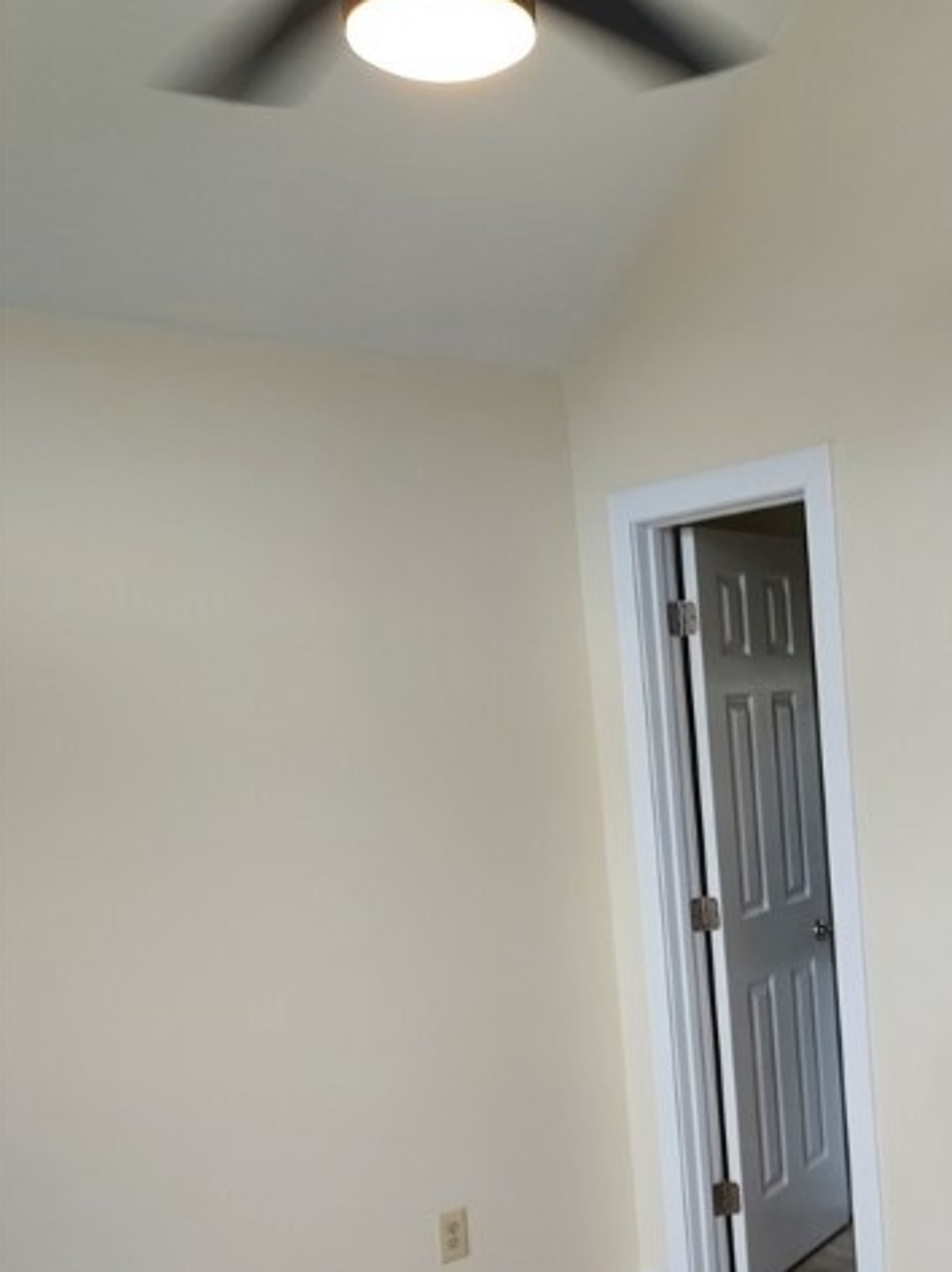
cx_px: 766
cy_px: 834
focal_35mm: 39
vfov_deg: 47.2
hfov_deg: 35.5
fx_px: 1432
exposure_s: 1/60
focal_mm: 4.6
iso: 80
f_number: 1.8
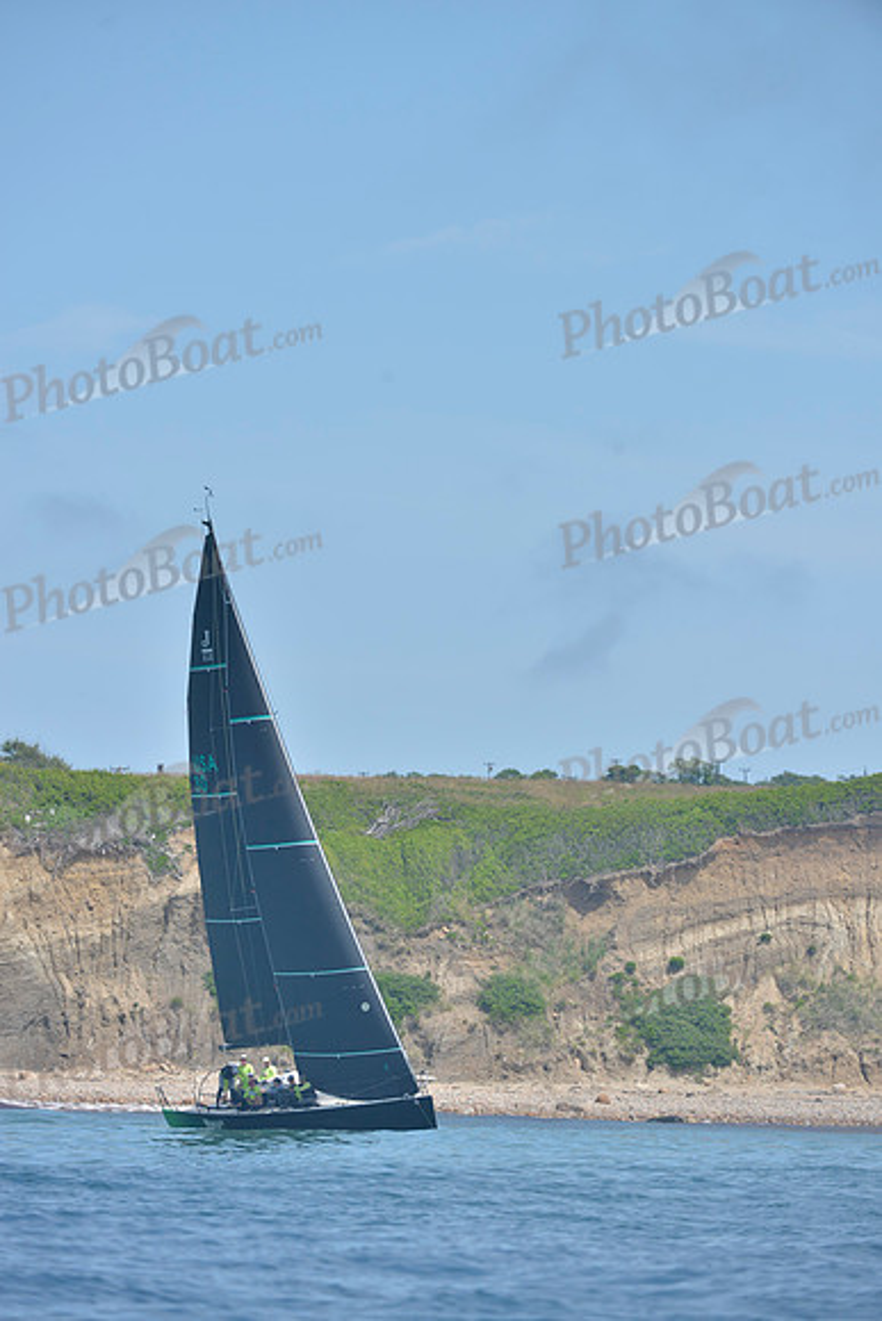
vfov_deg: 6.1
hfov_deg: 4.0
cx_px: 441
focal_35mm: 340
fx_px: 12487
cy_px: 660
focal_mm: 340
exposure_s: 1/1000
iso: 280
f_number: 8
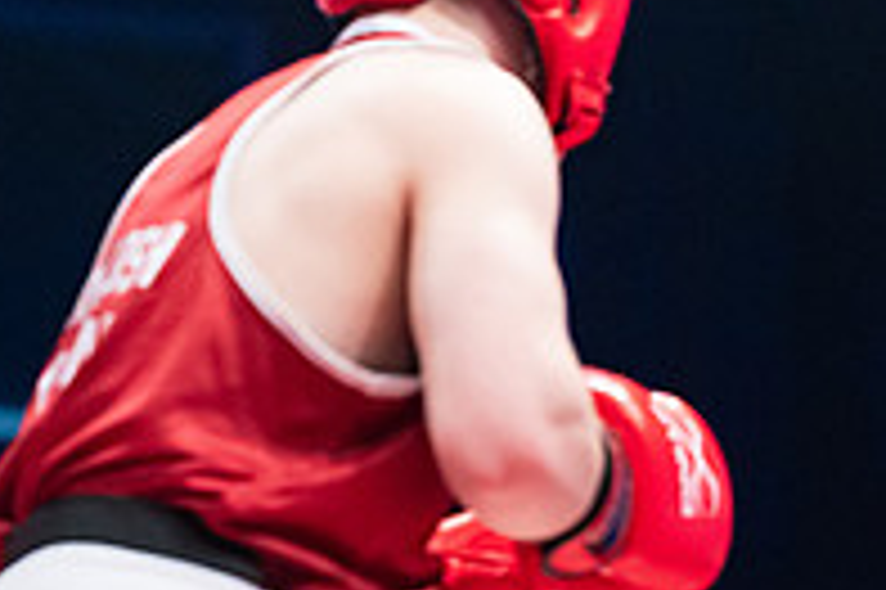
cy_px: 547
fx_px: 5287
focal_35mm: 215
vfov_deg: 6.4
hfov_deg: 9.4
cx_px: 1129
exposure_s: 1/1250
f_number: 2.5
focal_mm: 73
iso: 3200
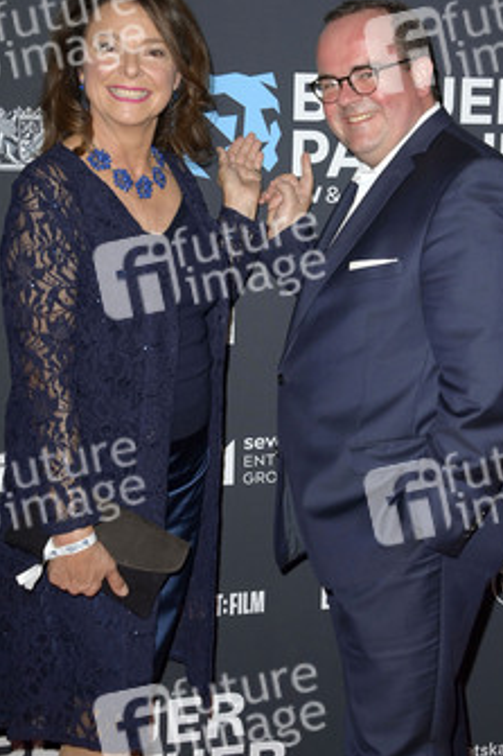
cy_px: 379
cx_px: 275
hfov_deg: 21.9
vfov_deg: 32.4
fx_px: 1301
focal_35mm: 62
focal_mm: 52
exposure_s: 1/250
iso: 1000
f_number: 5.6
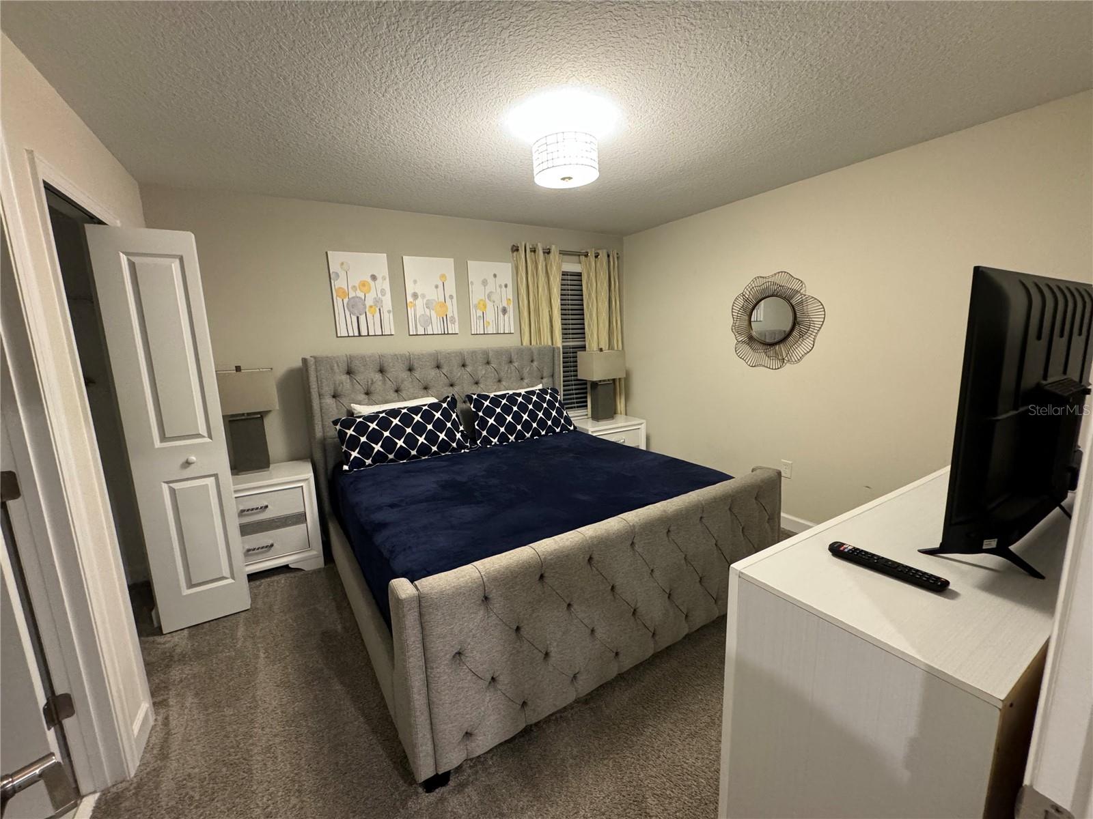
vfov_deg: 85.7
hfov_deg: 102.1
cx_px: 546
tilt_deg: -10.4
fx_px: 442
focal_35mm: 14
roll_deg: +1.4
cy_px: 410
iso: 640
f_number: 2.2
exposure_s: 1/60
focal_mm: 2.22
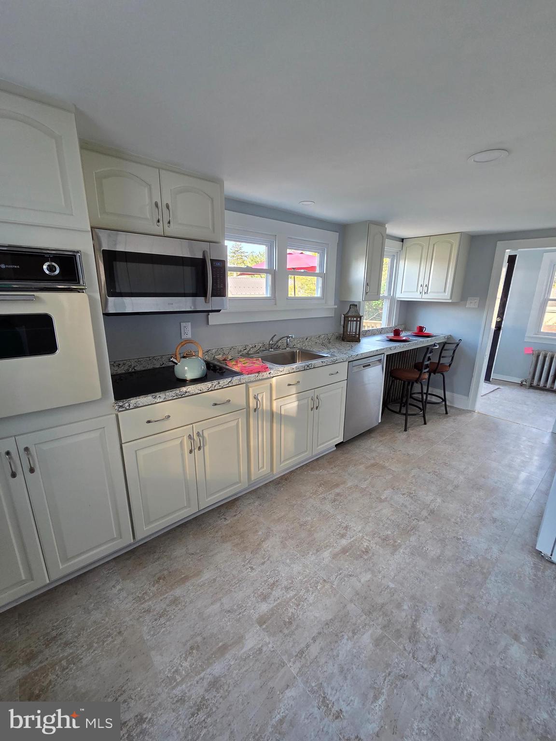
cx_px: 278
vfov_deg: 106.2
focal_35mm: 13
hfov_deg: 89.9
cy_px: 370
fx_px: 278
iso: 160
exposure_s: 1/60
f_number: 2.2
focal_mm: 2.2
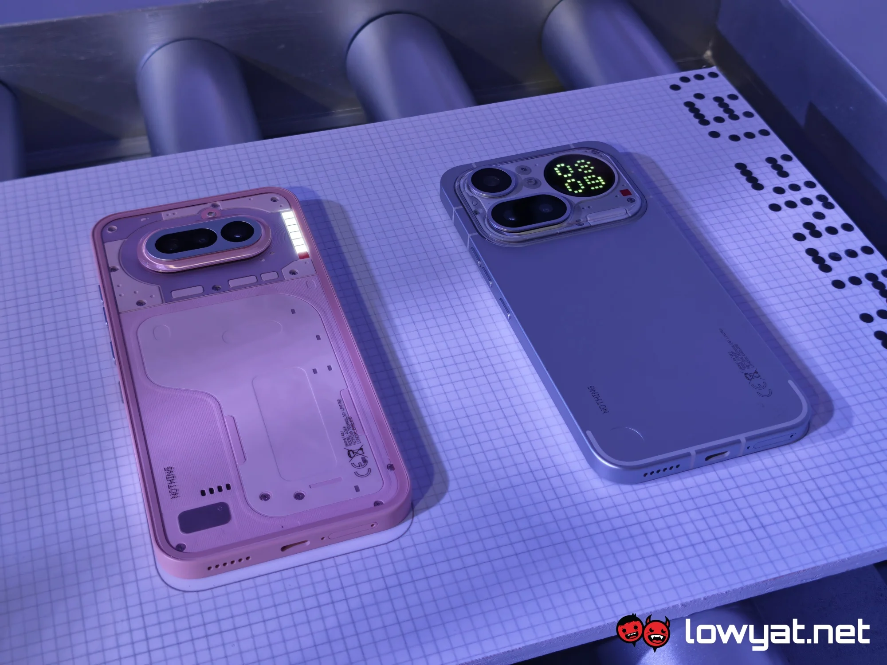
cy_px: 332
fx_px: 1179
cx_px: 444
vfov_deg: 31.5
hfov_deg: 41.2
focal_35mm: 46
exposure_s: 1/88
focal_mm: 5.4
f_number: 1.6
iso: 64
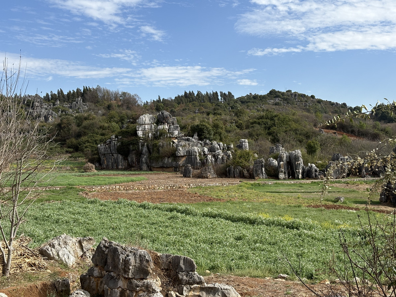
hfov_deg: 36.8
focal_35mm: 52
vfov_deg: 28.0
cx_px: 198
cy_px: 148
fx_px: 595
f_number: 1.6
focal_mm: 5.96
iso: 40
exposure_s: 1/2639
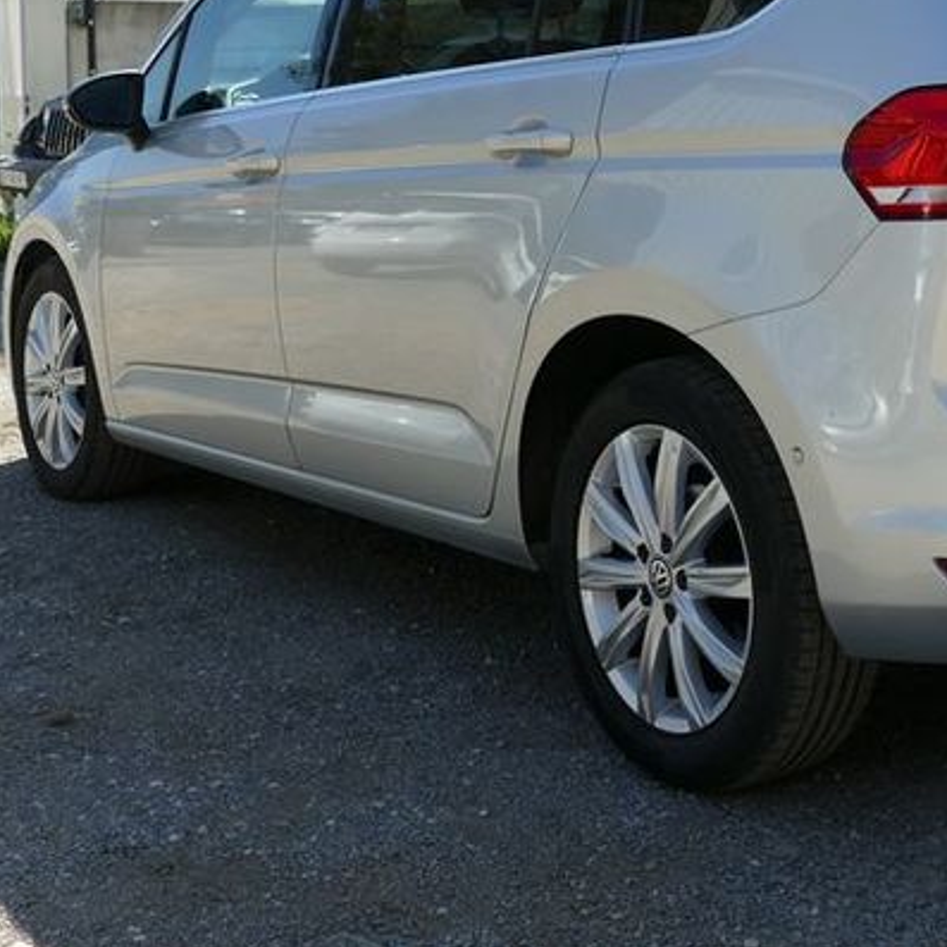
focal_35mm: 60
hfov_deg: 27.6
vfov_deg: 27.9
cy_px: 171
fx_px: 1857
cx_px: 847
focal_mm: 10.36
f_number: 2.9
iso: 125
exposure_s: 1/1000
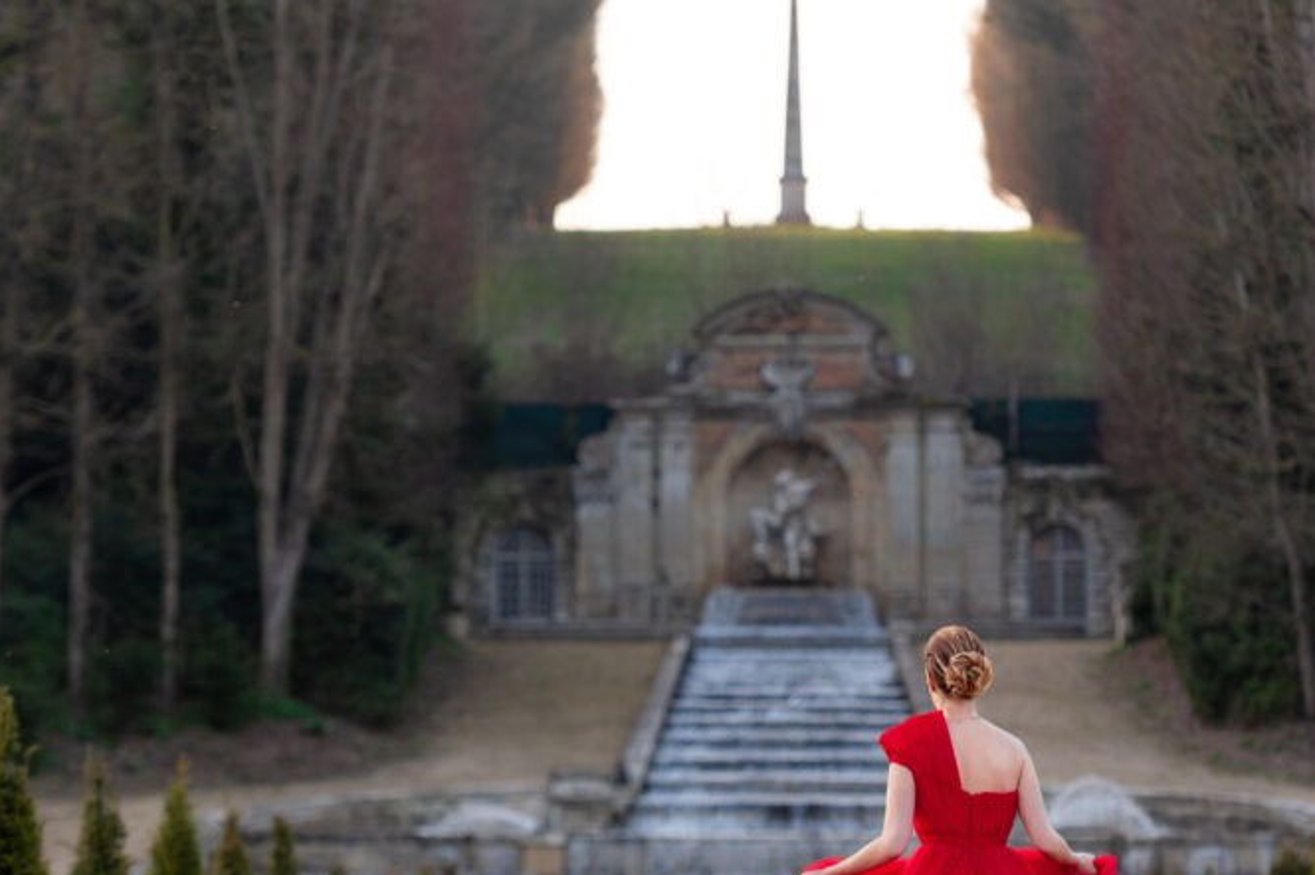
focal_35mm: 193
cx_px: 790
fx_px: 7046
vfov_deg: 7.1
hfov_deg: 10.7
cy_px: 645
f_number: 3.5
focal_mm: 125
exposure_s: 1/400
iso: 400
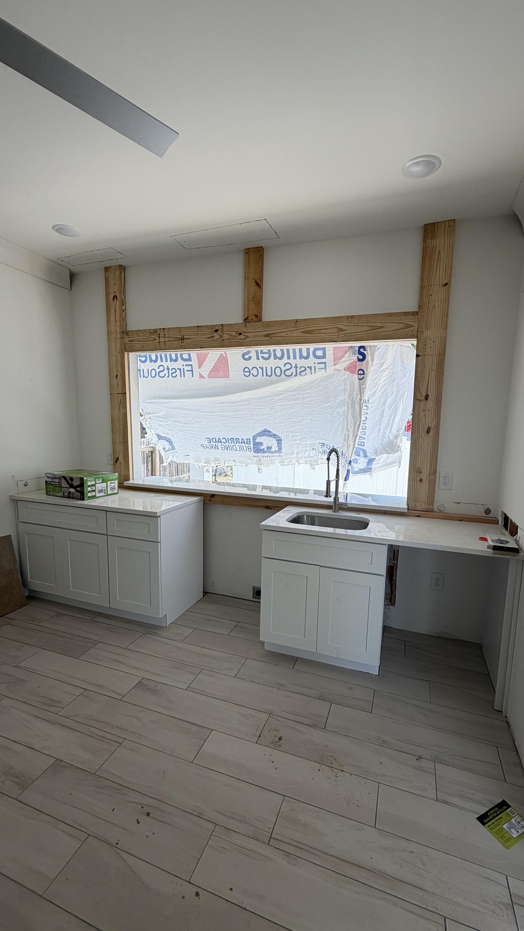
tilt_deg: -7.8
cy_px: 479
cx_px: 269
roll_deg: -0.6
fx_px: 395
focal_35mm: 16
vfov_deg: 99.3
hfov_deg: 67.1
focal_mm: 2.22
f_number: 2.2
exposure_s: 1/176
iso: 40
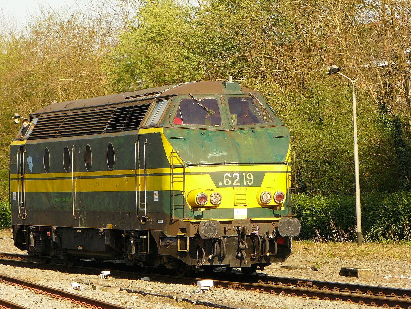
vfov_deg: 7.5
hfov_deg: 10.0
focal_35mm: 198
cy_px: 154
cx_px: 206
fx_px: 2351
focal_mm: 32.9
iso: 100
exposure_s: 1/250
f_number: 5.6
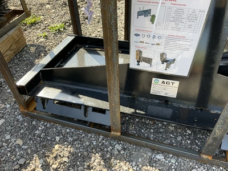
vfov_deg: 48.2
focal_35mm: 29
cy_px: 86
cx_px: 114
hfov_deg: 61.7
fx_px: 191
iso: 20
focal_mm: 3
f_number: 1.8
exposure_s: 1/235
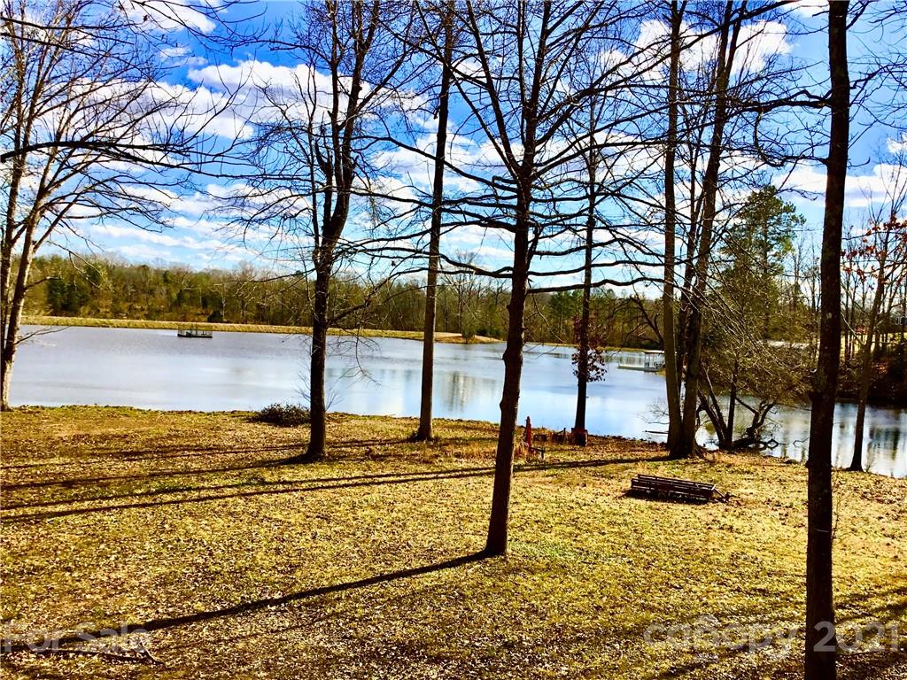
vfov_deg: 45.4
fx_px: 812
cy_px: 340
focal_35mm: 31
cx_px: 454
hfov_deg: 58.4
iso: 25
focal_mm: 3.3
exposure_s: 1/1597
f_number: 2.4
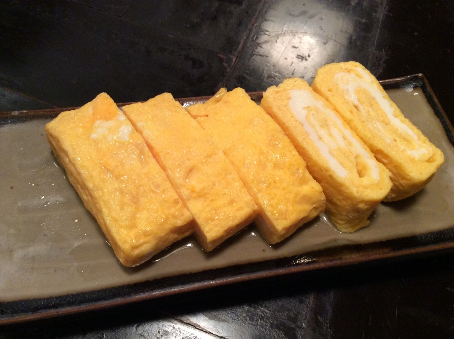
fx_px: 419
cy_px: 170
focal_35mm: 32
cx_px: 227
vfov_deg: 44.0
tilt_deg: -58.5
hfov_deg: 56.9
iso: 160
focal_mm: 3.3
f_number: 2.4
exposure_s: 1/24
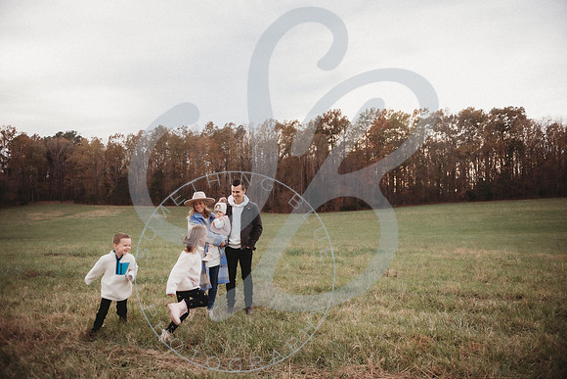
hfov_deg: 73.7
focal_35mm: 24
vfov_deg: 53.2
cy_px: 190
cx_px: 284
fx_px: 378
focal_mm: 24
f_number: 2.8
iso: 250
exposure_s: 1/250
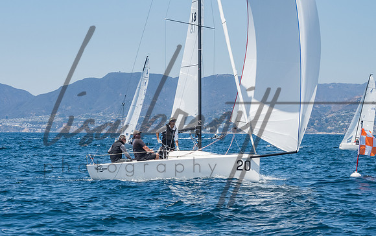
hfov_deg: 14.3
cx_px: 163
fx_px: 1502
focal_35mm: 146
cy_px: 142
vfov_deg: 9.0
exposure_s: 1/800
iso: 640
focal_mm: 85
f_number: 14
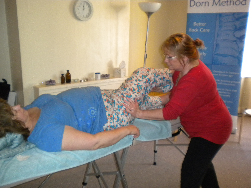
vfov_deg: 40.7
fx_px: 254
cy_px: 94
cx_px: 126
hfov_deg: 52.6
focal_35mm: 35
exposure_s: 1/30
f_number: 3.1
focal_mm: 6.3
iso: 400
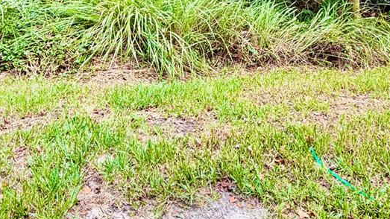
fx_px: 362
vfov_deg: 30.2
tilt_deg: -6.2
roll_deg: -3.5
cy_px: -22
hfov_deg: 56.4
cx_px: 164
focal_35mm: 35
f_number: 2.2
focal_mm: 2.22
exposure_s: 1/176
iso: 64
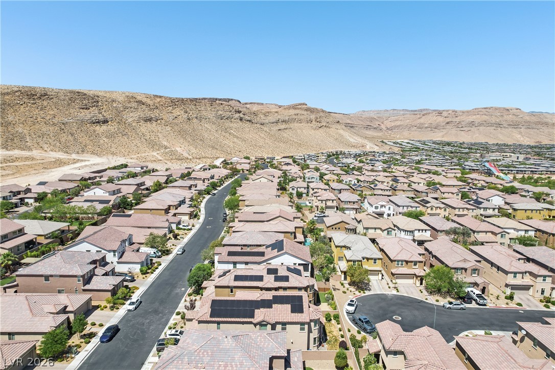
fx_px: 339
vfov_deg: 57.2
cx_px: 278
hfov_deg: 78.6
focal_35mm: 22
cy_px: 185
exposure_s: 1/1600
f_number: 2.8
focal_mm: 8.4
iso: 110
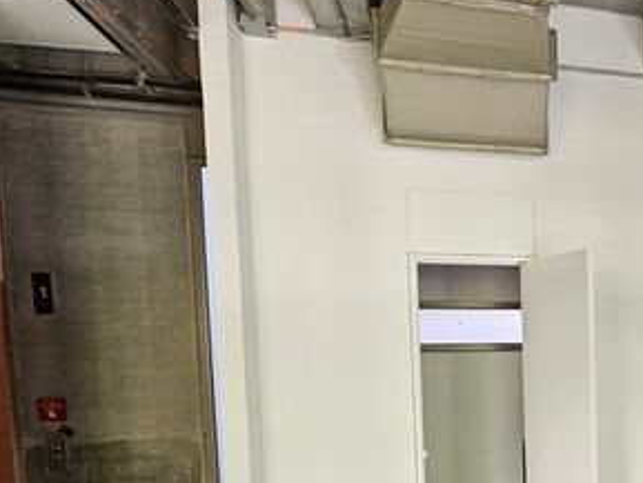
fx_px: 557
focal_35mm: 30
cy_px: 401
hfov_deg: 49.8
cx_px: 631
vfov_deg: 44.1
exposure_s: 1/60
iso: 320
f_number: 2.2
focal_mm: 2.2
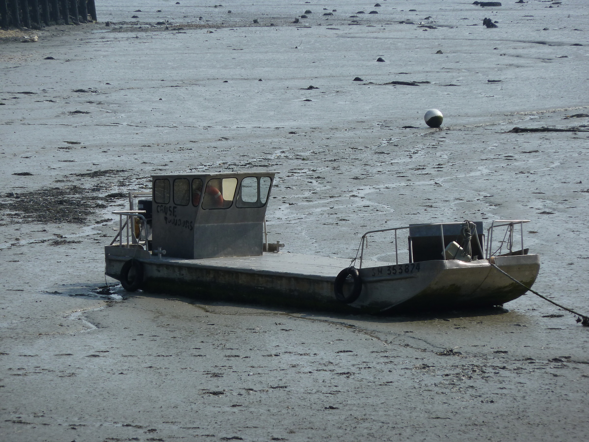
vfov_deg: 5.7
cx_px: 294
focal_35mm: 260
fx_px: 4424
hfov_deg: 7.6
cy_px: 221
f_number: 5.6
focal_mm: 42.6
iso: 80
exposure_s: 1/640
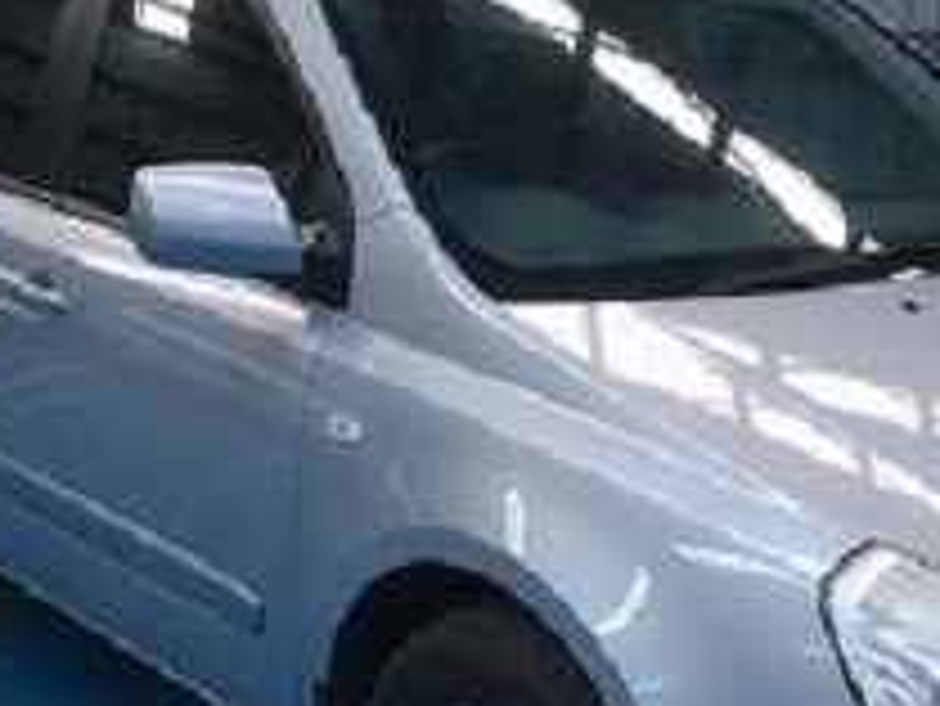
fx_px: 1820
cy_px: 411
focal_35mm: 67
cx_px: 598
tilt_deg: -11.7
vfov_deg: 21.9
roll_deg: -1.2
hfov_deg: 28.8
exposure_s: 1/33
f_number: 2.2
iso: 100
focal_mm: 4.15
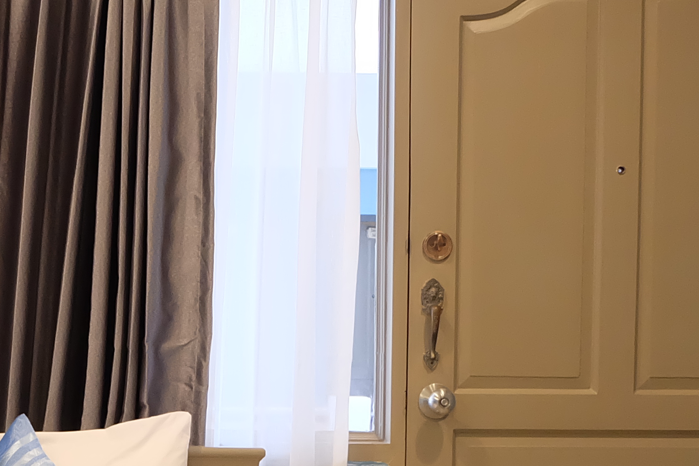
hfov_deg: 24.7
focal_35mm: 78
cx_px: -10
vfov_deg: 17.3
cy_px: 416
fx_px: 1514
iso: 2000
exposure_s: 1/30
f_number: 4
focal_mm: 16
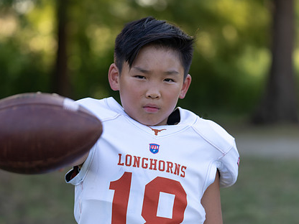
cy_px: 135
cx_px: 142
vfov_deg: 11.1
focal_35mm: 134
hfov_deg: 14.7
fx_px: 1157
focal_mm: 100
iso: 160
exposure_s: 1/400
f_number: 2.8
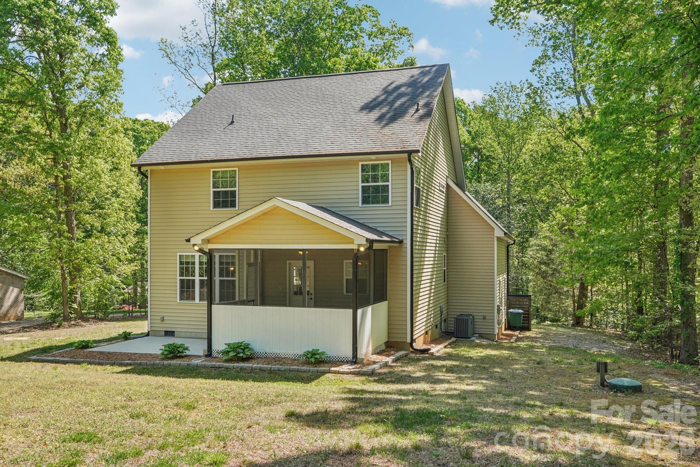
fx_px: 583
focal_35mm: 30
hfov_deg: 61.9
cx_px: 350
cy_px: 234
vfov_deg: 43.6
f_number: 8
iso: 100
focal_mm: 20
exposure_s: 1/45
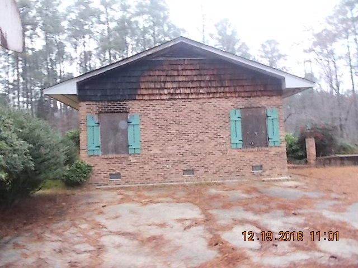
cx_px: 179
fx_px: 269
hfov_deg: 67.3
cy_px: 134
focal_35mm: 26
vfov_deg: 53.1
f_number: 3.2
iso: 200
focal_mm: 4.6
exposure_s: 1/25
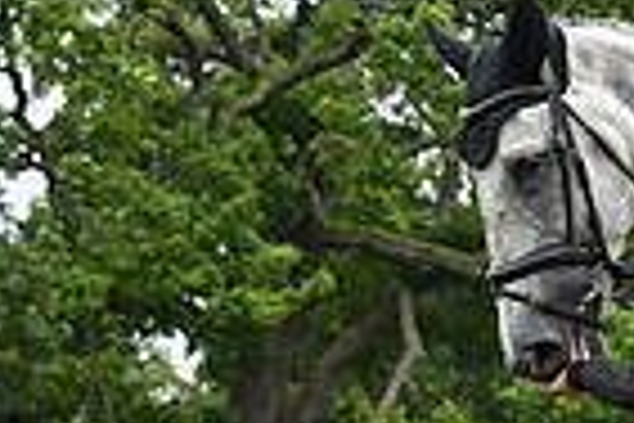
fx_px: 4579
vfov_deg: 5.3
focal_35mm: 260
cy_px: 394
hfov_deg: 7.6
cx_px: 1196
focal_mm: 63
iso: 560
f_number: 5
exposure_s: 1/320
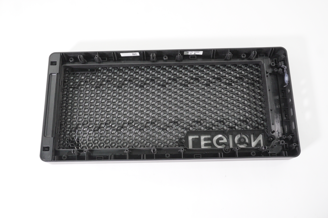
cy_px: 109
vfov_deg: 36.8
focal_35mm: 36
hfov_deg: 53.2
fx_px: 328
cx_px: 164
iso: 3200
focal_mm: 24
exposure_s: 1/125
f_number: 6.3
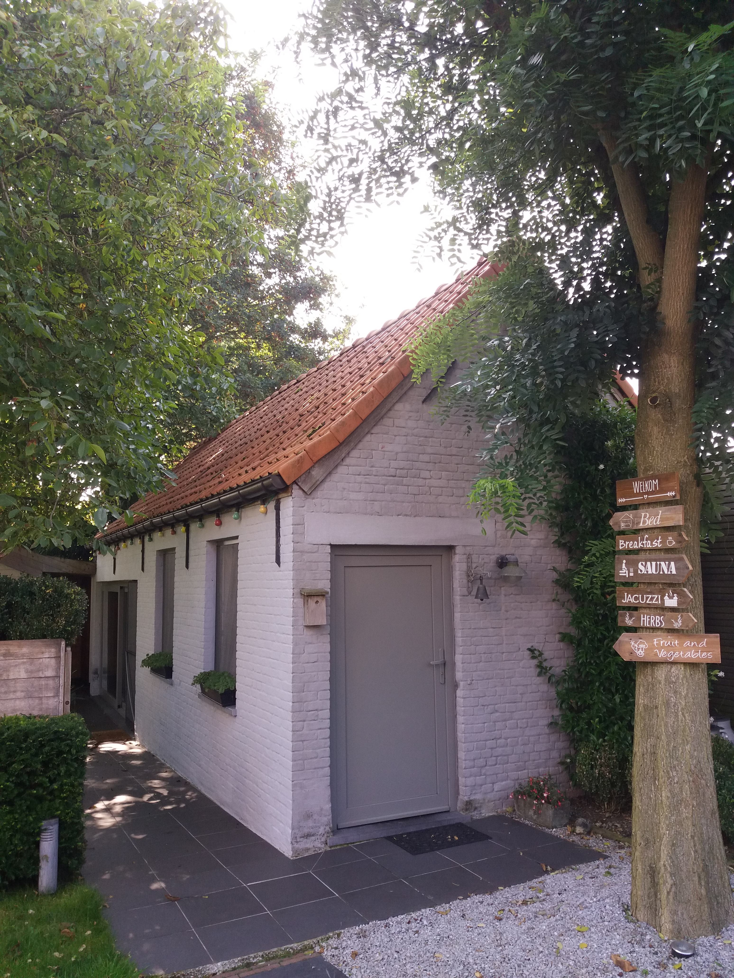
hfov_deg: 49.7
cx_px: 367
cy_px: 489
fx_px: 792
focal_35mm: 28
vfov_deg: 63.4
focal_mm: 3.7
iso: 64
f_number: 1.9
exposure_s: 1/111
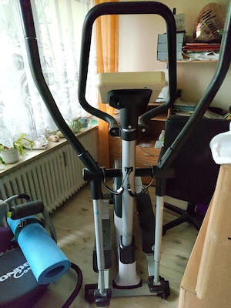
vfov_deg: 45.8
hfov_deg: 35.1
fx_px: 365
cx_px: 116
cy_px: 154
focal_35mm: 41
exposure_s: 1/5000
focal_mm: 5.59
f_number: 1.88
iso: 9000
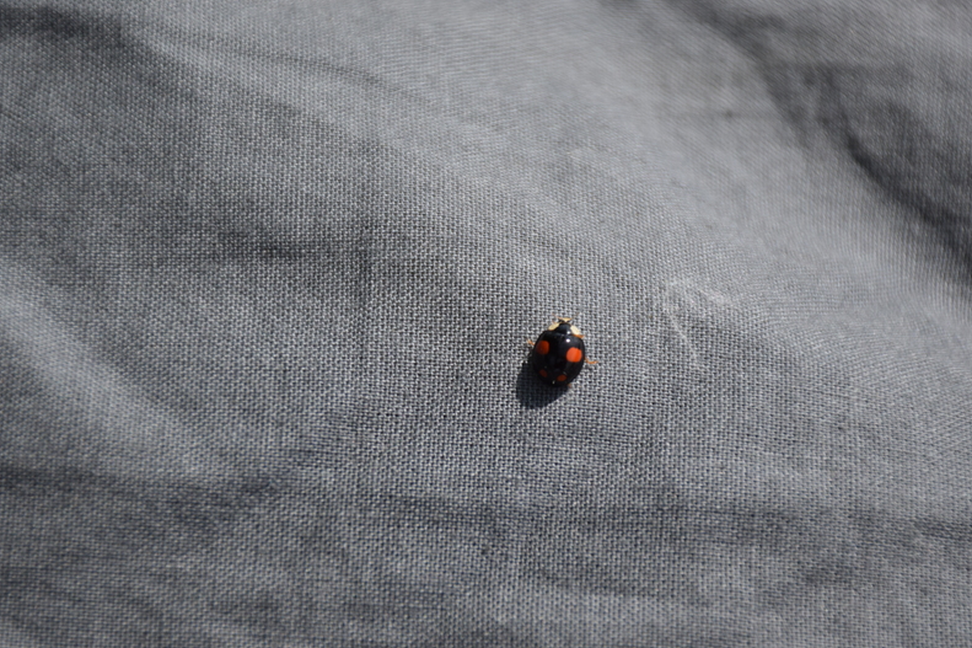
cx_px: 503
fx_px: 6883
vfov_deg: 5.4
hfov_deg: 8.1
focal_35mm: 255
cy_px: 368
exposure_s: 1/2000
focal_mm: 140
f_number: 5.6
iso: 500
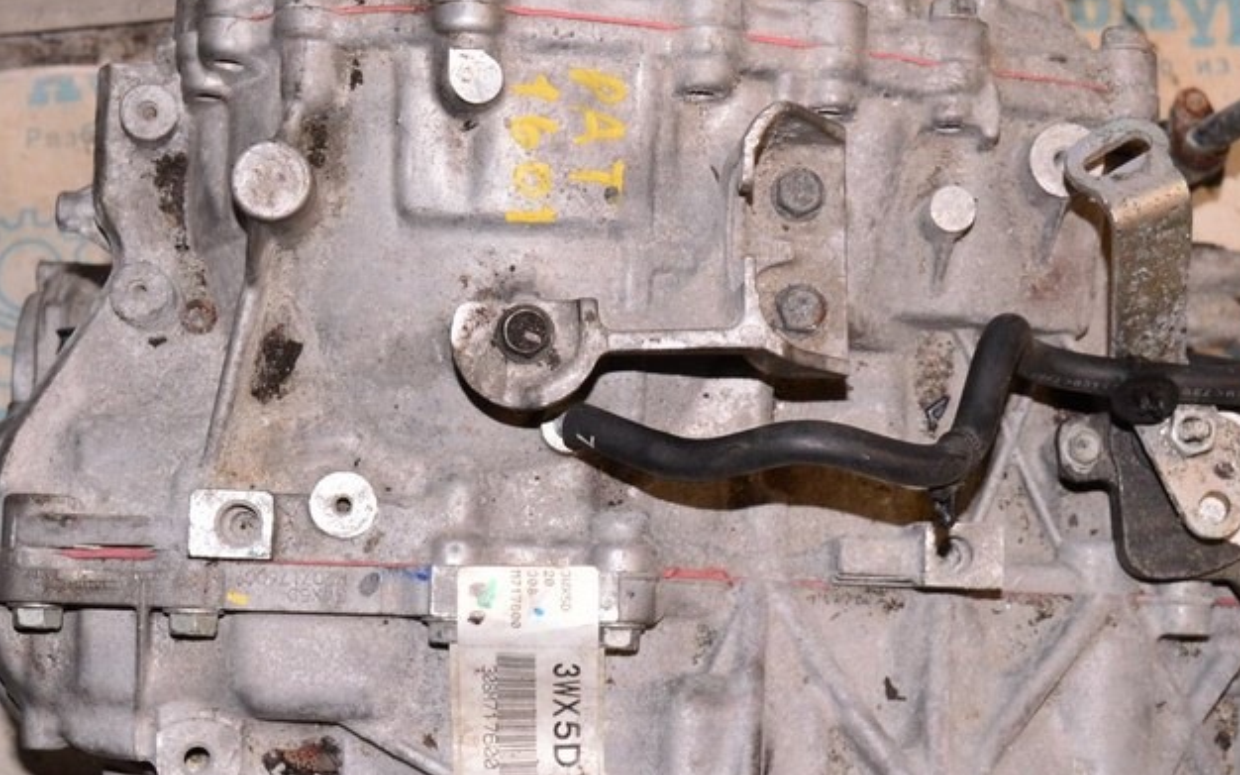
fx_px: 2365
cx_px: 632
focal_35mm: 70
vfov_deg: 18.6
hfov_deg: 29.4
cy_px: 459
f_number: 8
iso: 1600
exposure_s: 1/100
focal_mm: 28
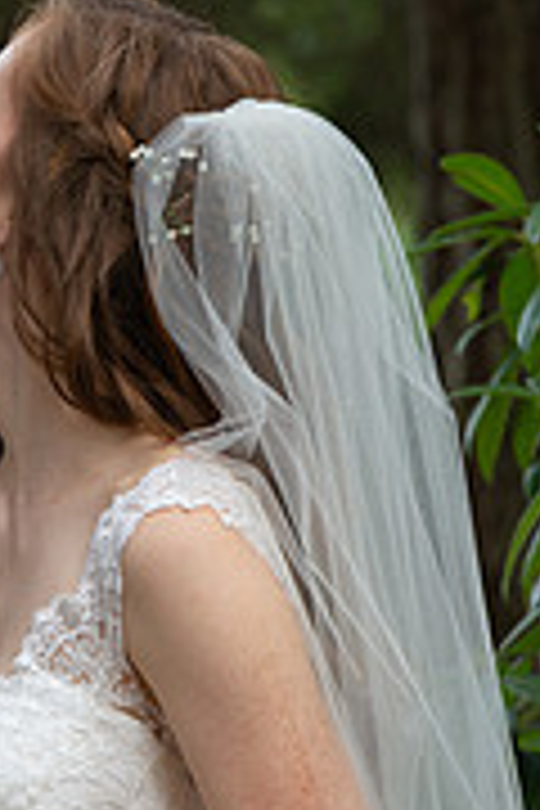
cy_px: 292
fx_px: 11249
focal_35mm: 500
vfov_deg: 4.1
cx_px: -68
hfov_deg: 2.7
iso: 800
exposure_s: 1/160
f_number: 9
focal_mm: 200
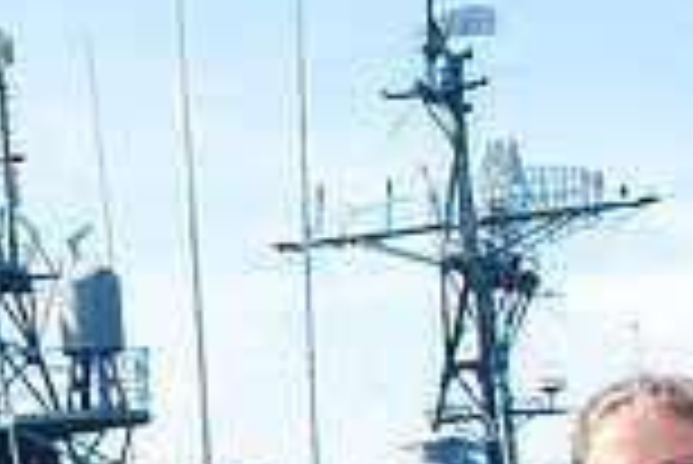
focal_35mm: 132
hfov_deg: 15.5
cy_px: 858
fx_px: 2543
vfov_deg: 9.8
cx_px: 252
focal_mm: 35
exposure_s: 1/800
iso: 1000
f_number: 10
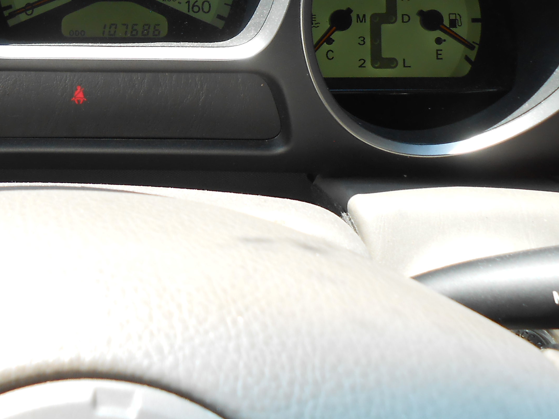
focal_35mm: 56
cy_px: -23
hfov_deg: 33.5
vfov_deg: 24.6
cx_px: 127
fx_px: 904
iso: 80
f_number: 3.5
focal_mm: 4.6
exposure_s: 1/100
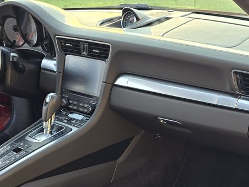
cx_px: 141
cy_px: 197
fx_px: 439
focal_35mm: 61
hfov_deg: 31.6
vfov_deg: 22.8
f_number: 1.7
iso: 50
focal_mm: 6.3
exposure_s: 1/180
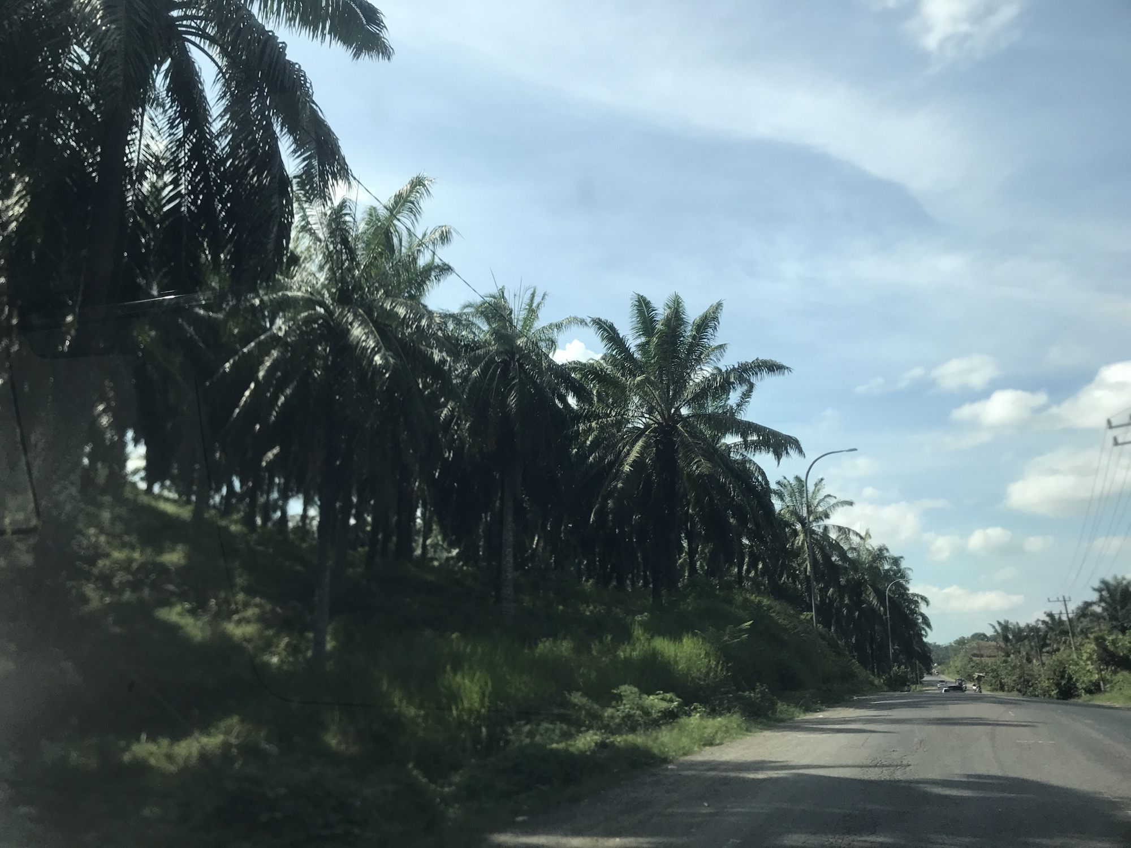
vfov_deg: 49.7
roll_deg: -1.1
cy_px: 424
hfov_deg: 63.4
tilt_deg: +10.7
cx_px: 566
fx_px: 915
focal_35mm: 28
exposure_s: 1/416
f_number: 1.8
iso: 20
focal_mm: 3.99
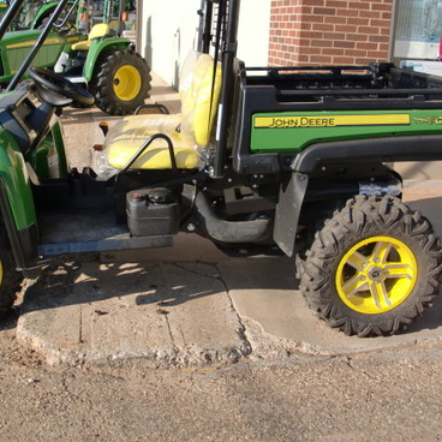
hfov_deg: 36.0
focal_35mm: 47
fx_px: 679
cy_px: 198
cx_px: 183
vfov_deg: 36.0
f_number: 2.8
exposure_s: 1/800
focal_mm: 6.3
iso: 64
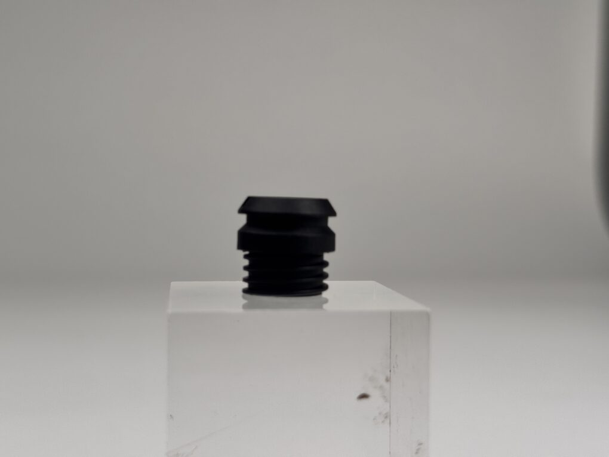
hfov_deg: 39.7
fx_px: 844
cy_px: 228
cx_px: 304
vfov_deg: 30.3
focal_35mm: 48
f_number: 1.78
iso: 64
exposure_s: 1/1560
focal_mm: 6.76
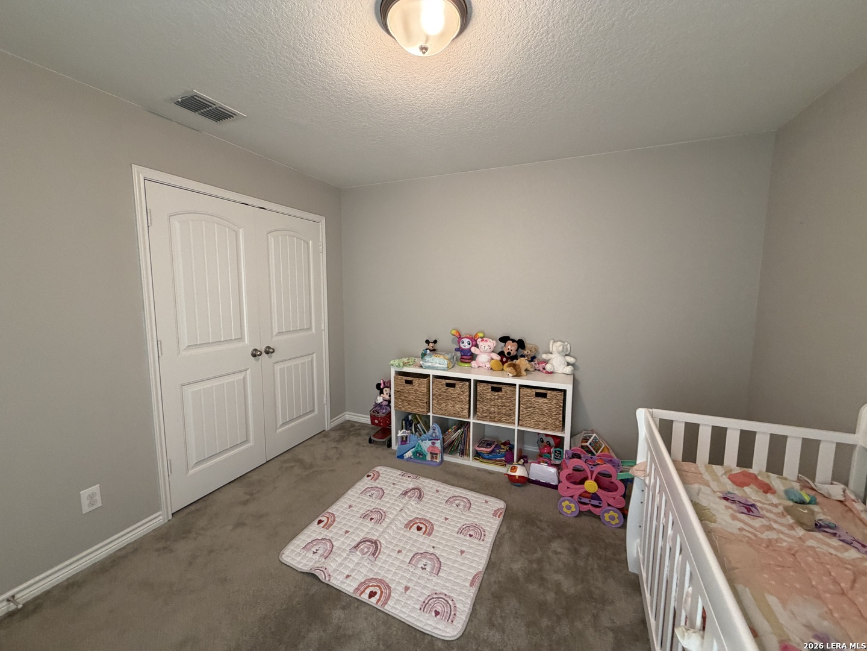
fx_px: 351
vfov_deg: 85.7
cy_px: 326
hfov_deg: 102.1
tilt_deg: -5.7
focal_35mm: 14
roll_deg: +0.0
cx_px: 434
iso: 250
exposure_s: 1/60
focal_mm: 2.22
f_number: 2.2
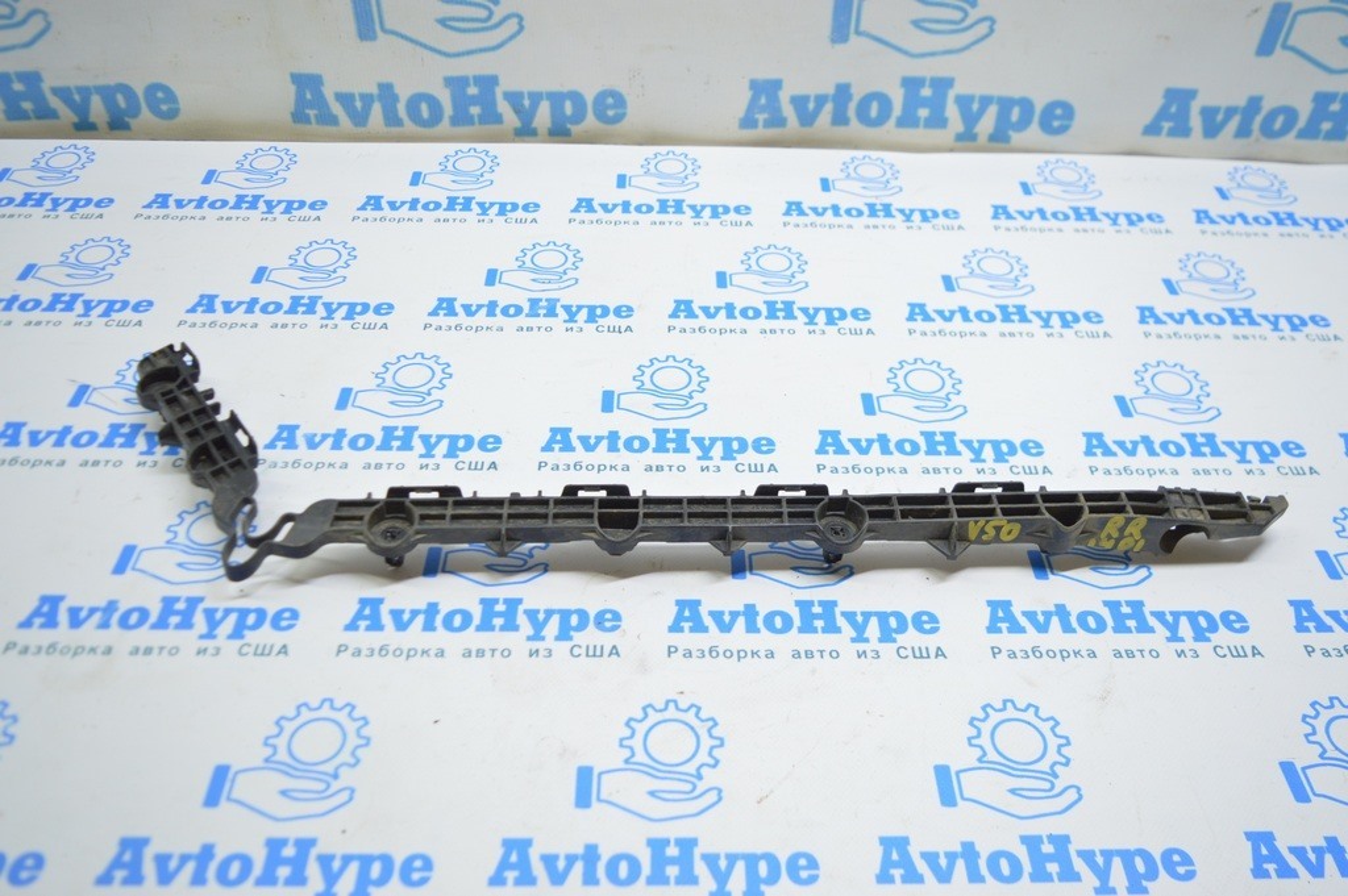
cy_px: 448
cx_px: 674
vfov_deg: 43.5
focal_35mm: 30
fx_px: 1122
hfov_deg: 62.0
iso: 400
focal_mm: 20
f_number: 3.8
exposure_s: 1/50
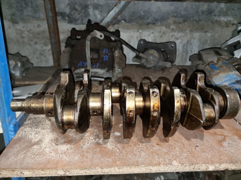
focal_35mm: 24
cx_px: 120
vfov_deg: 56.8
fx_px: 167
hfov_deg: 71.6
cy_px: 90
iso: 500
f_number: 1.8
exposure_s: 1/40
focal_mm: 6.7
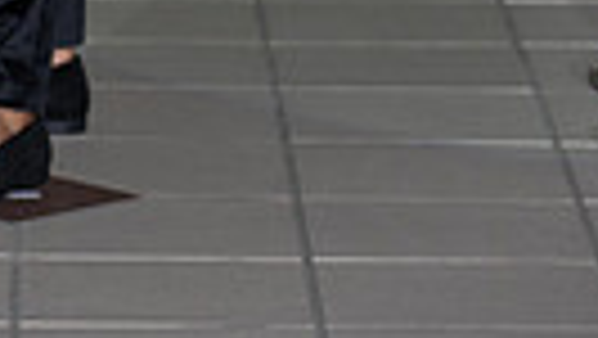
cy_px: -604
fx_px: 6838
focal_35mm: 431
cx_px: -31
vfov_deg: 2.8
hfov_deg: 5.0
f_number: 5.6
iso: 1250
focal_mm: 122
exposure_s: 1/160
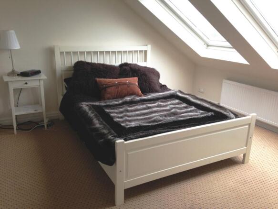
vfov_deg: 42.9
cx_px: 139
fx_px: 265
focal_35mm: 33
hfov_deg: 55.4
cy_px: 104
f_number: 2.4
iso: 50
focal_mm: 4.12
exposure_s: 1/40
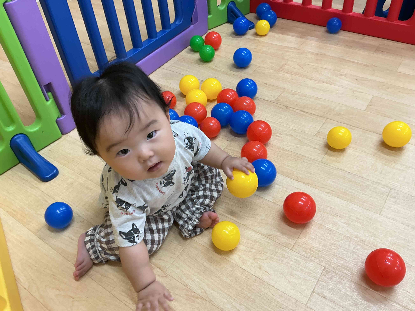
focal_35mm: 29
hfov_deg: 61.7
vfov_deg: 48.2
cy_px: 156
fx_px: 348
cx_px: 208
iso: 40
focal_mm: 3
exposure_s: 1/60
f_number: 1.8
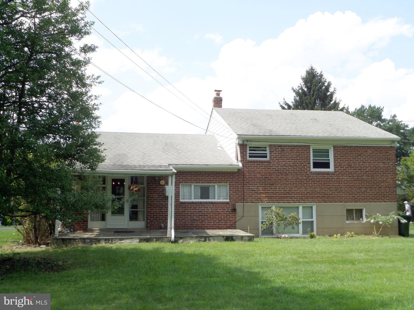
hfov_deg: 45.8
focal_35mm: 41
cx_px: 207
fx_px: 490
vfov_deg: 35.1
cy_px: 155
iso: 100
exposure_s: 1/500
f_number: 3.6
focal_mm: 6.8
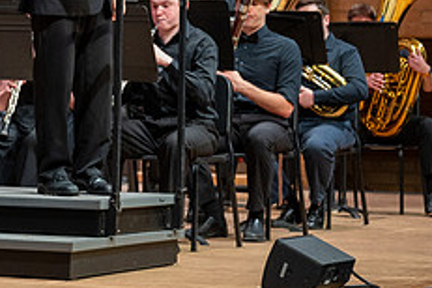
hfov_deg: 11.6
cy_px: -31
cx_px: 50
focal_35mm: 176
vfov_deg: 7.7
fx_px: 2112
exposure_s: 1/200
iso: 3200
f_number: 2.8
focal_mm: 62
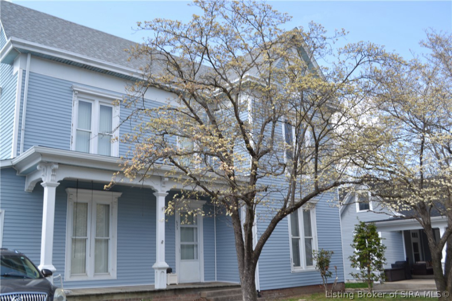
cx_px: 226
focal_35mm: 36
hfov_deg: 53.1
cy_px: 150
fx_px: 452
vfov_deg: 36.9
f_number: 6.3
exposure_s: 1/160
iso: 100
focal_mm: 24
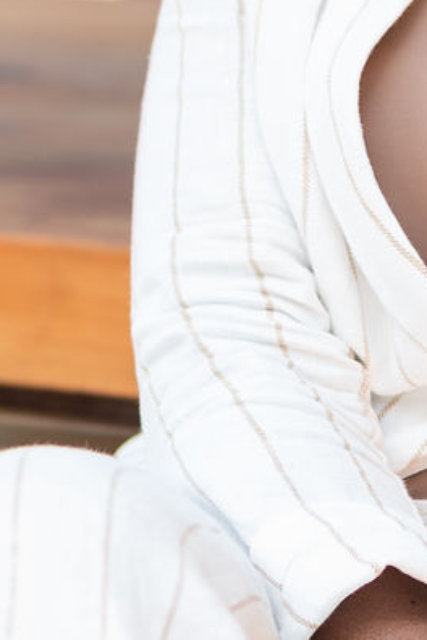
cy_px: 32
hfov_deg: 4.1
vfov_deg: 6.2
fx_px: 5871
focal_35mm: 330
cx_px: 694
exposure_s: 1/400
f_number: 2.5
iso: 250
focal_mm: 85
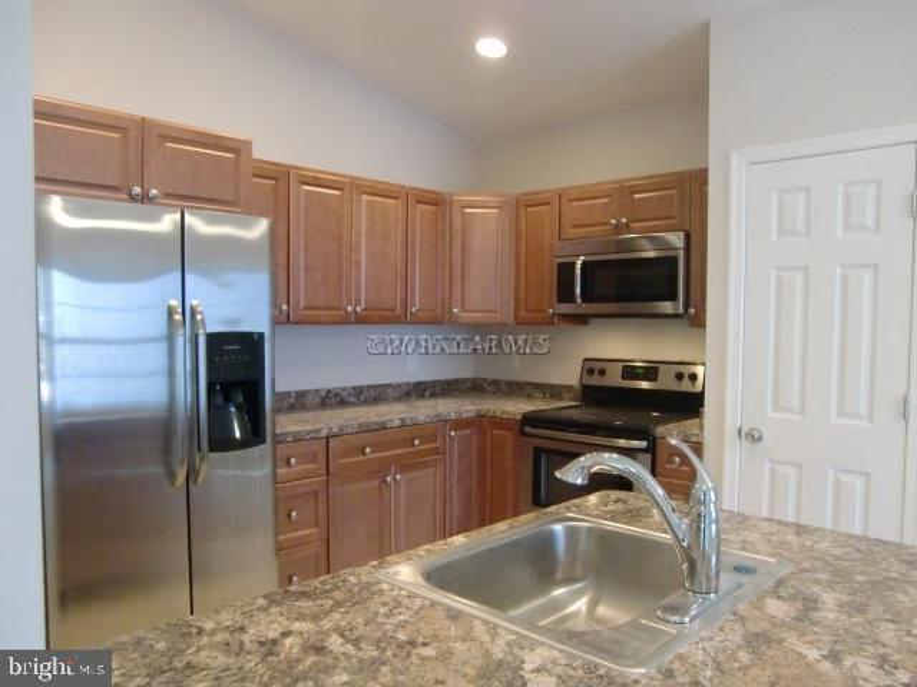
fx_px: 742
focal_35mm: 28
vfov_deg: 49.7
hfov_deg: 63.4
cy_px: 344
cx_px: 458
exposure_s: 1/60
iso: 800
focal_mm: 4.9
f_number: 2.6
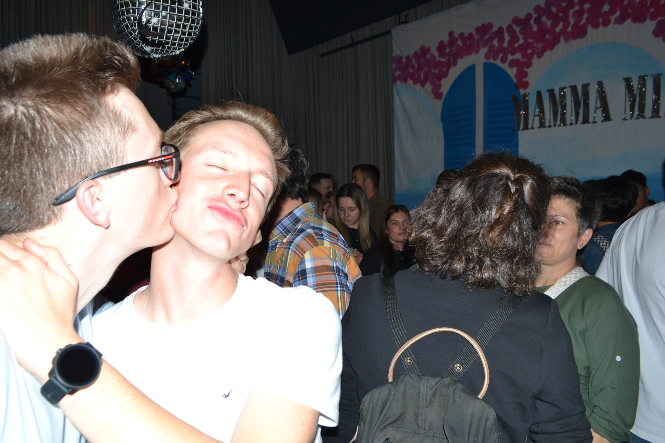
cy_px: 222
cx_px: 332
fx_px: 499
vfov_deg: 47.9
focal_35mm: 27
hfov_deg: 67.4
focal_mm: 18
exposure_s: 1/60
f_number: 8
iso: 280
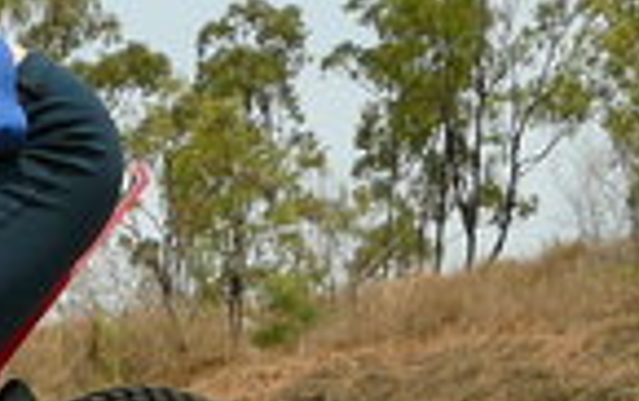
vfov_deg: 8.4
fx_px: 2668
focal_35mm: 153
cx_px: -264
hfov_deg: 13.0
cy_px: 568
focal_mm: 5.2
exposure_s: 1/400
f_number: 5
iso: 80
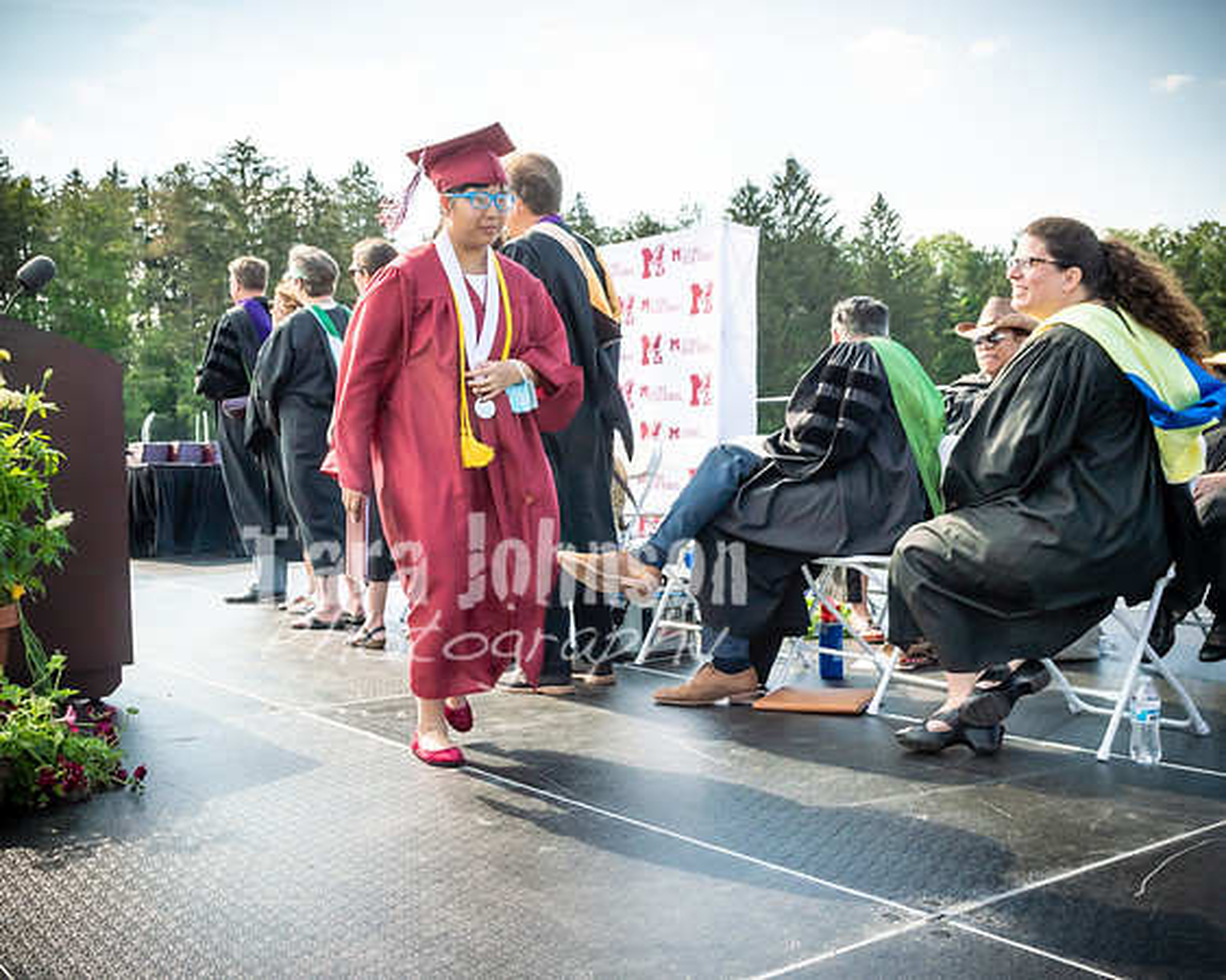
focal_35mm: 37
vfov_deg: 39.9
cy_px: 490
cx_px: 613
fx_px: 1350
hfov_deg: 48.8
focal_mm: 22
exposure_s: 1/500
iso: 200
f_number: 7.1
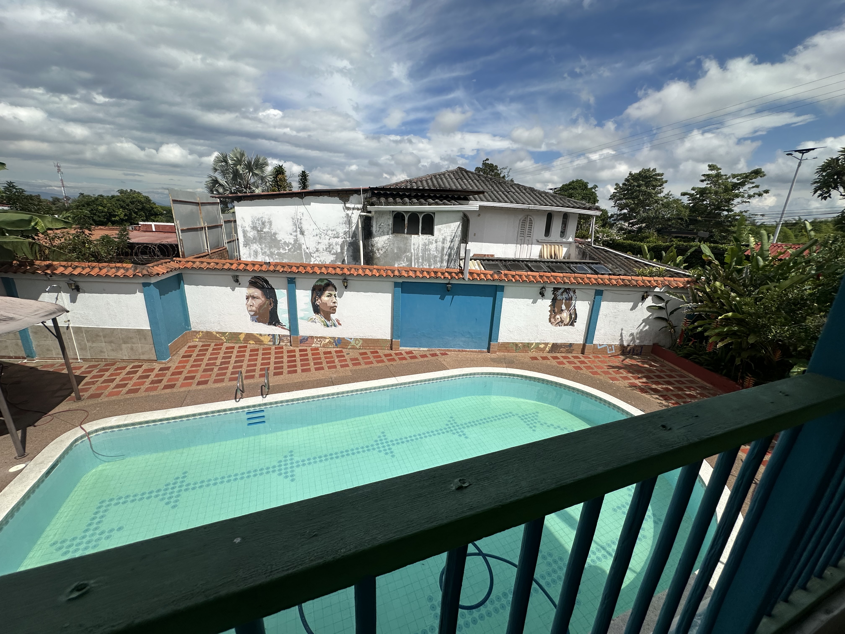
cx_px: 422
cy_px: 317
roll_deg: -3.8
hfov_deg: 102.1
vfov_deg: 85.7
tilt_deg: -16.4
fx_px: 342
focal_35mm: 14
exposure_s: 1/4831
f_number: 2.2
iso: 50
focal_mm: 2.22
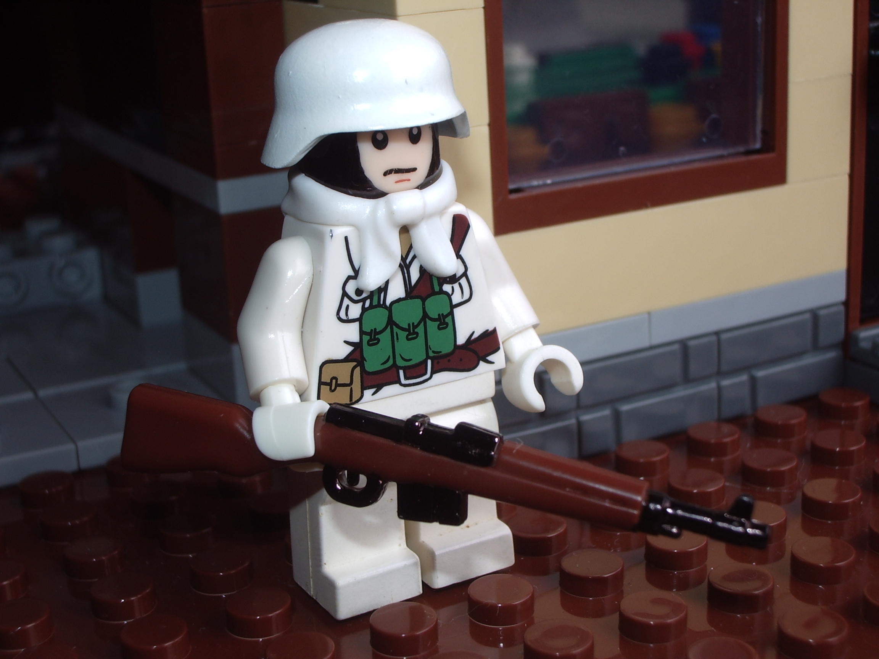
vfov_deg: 23.7
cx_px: 440
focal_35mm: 62
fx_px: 1574
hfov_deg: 31.2
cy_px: 330
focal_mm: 10.2
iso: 50
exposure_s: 1/50
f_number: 5.6
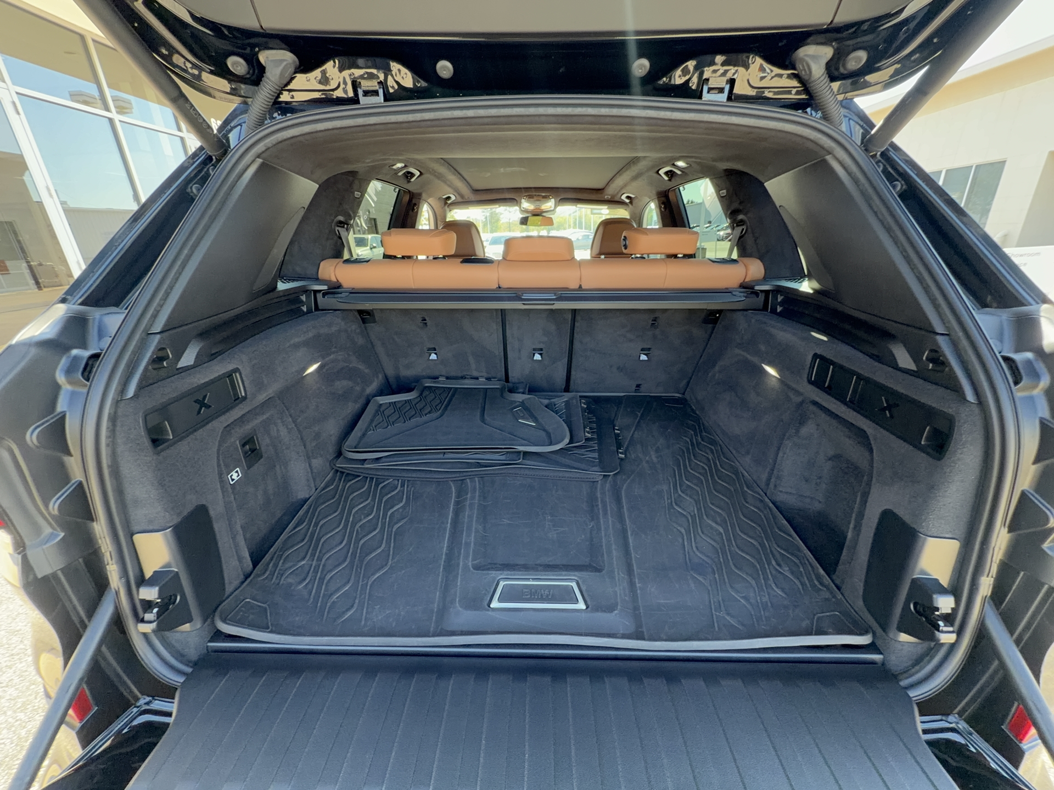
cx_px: 527
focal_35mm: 14
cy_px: 395
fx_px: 426
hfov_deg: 102.1
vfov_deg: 85.7
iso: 80
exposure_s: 1/48
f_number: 2.2
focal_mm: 2.22
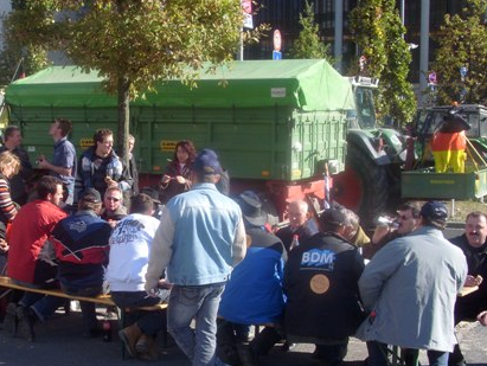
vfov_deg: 26.0
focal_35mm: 56
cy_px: 240
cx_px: 148
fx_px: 789
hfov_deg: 33.9
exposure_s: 1/250
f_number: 5.5
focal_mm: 6
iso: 80
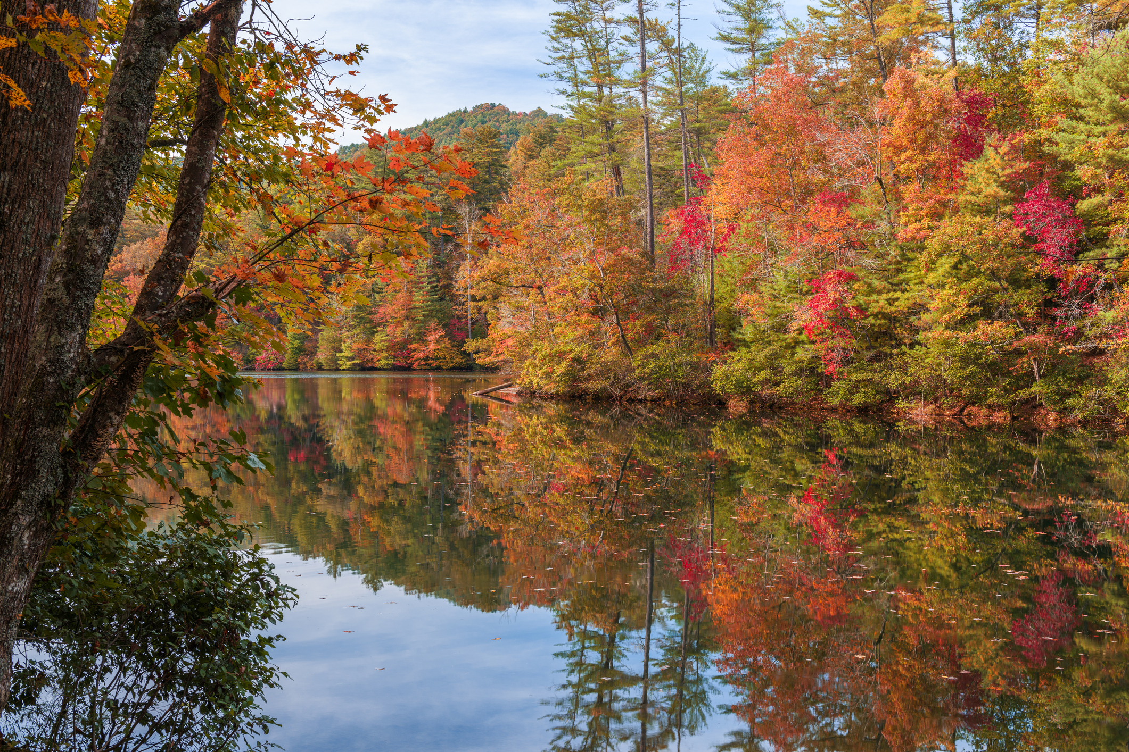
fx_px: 1192
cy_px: 376
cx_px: 564
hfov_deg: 50.7
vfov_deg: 35.1
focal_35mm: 38
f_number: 11
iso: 64
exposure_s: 1/8
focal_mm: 38
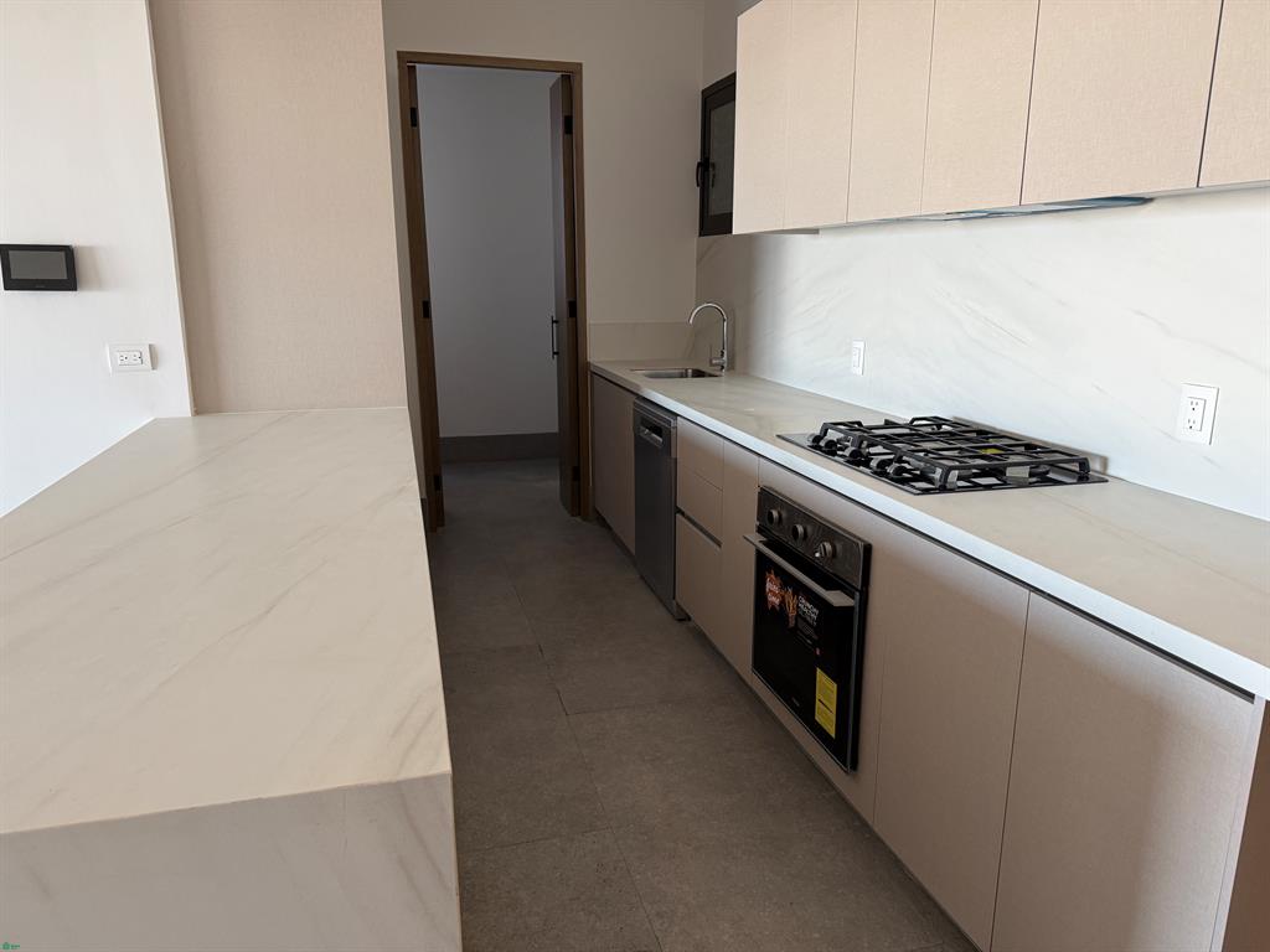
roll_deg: +0.2
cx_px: 635
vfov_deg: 56.8
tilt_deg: -13.8
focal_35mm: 24
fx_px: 881
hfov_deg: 71.6
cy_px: 476
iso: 200
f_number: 1.78
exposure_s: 1/120
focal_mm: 6.76
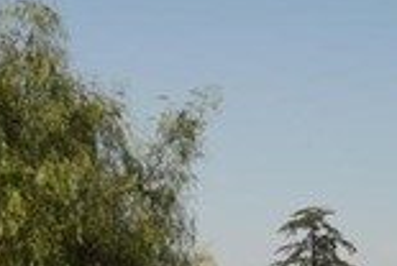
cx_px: 61
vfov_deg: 6.5
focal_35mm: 206
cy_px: 490
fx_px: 2276
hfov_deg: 9.9
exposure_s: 1/60
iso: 100
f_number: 18
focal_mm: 50
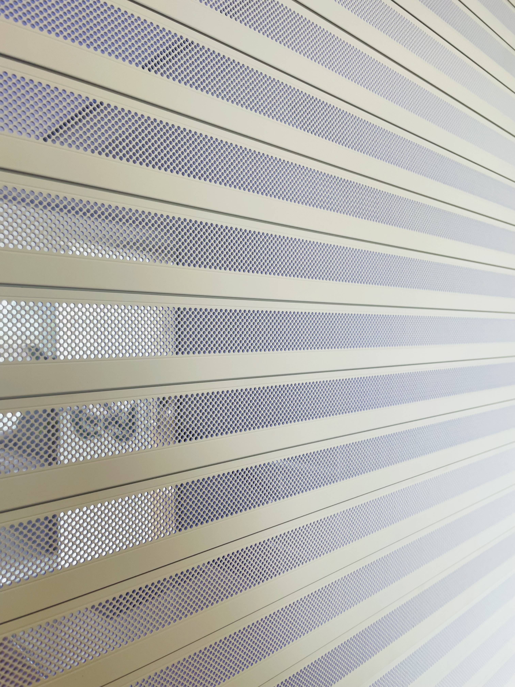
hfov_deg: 53.1
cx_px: 258
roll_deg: +0.7
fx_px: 516
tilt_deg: -2.1
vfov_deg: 67.3
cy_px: 344
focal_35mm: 26
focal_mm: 4.2
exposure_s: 1/111
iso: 32
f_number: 1.6
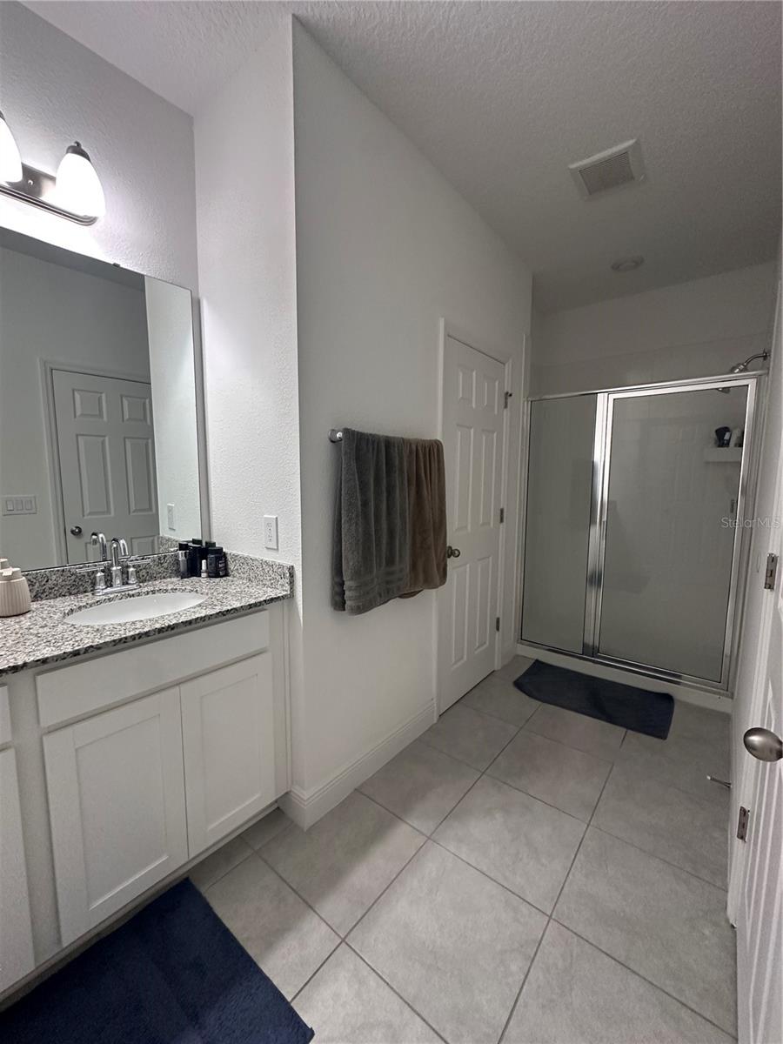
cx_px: 392
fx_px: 422
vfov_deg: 102.1
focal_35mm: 14
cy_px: 522
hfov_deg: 85.7
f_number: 2.2
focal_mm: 2.22
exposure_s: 1/120
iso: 250
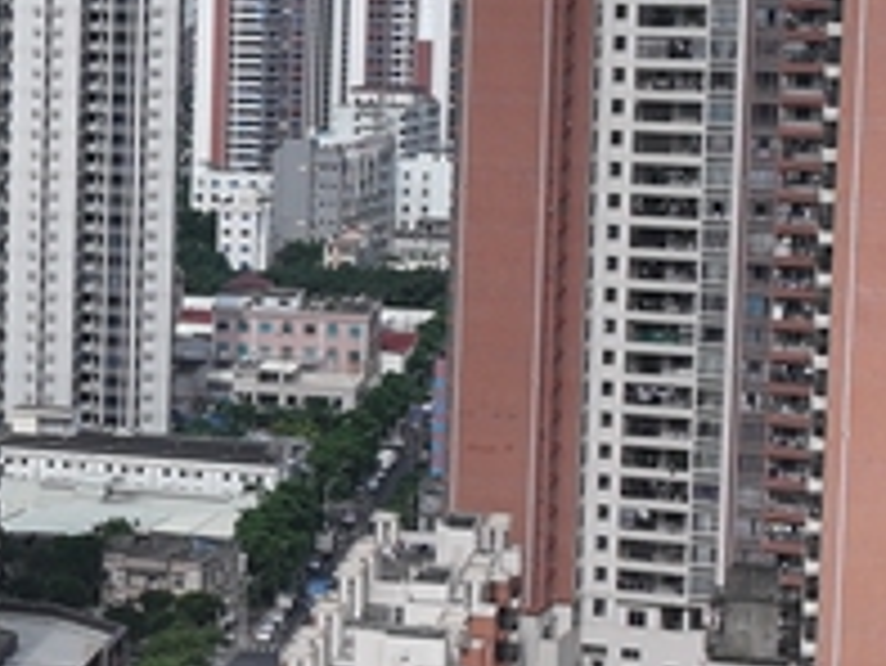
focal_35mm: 146
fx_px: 3739
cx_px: -805
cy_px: 223
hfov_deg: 12.2
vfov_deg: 10.2
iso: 100
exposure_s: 1/3200
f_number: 2.8
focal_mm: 12.29
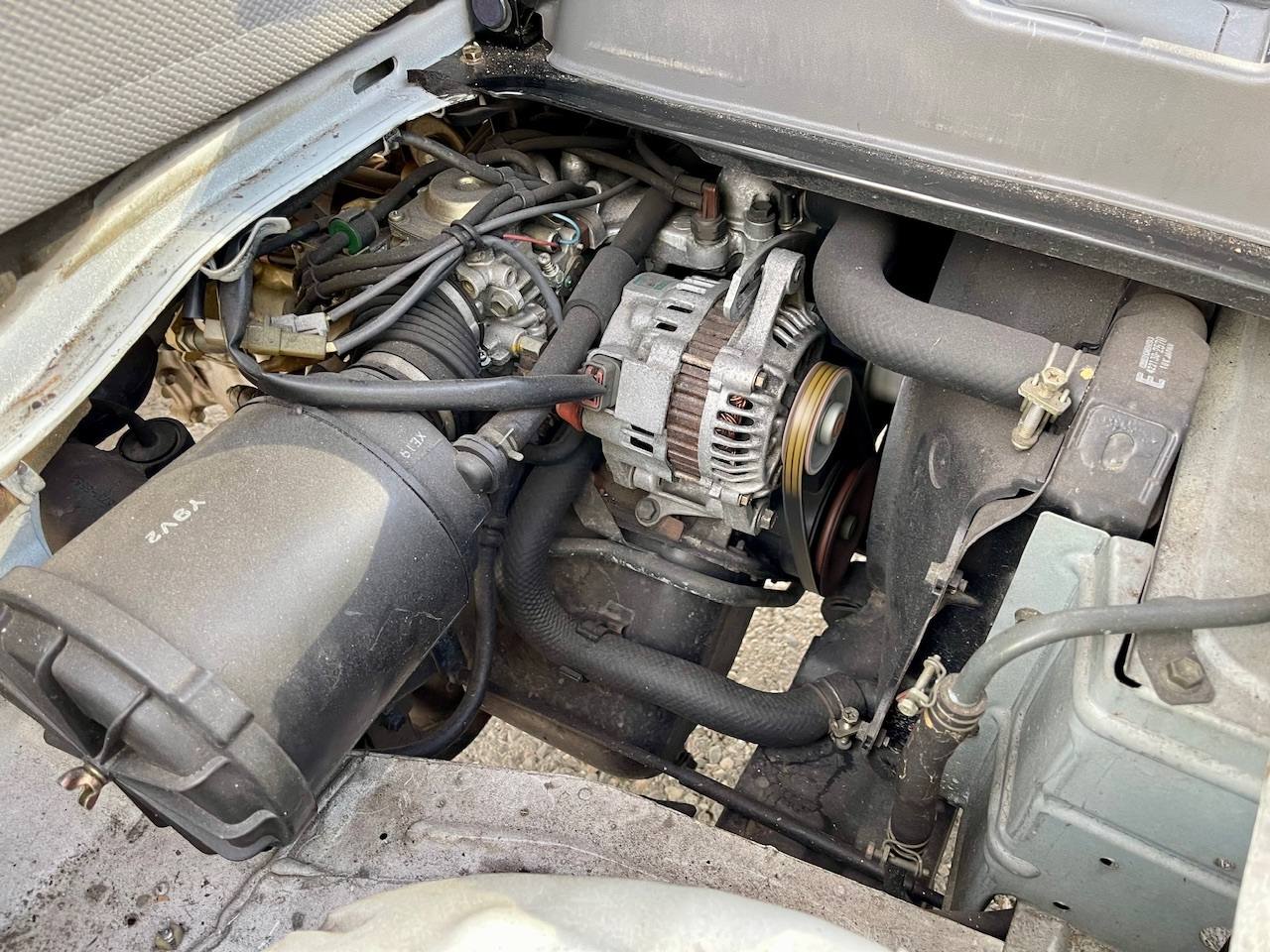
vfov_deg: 54.9
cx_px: 635
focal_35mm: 25
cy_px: 476
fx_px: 917
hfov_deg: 69.4
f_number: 1.6
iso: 125
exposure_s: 1/87
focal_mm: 5.1
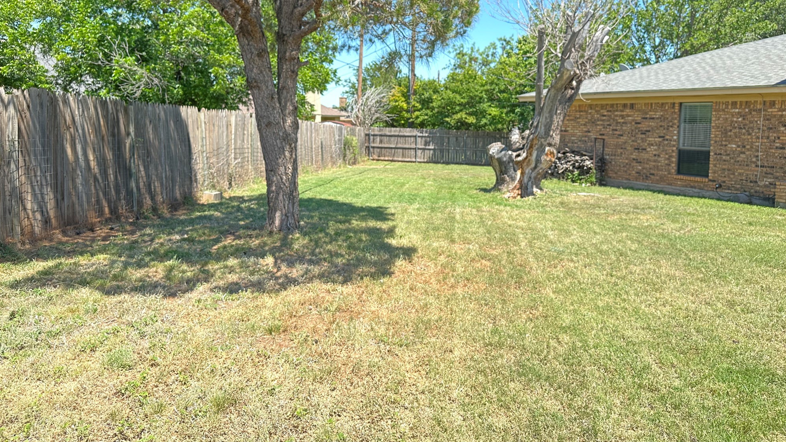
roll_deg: -0.5
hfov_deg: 69.8
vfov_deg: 42.6
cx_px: 404
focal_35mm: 27
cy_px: 165
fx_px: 563
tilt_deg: -4.0
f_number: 1.78
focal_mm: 6.86
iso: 80
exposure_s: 1/444
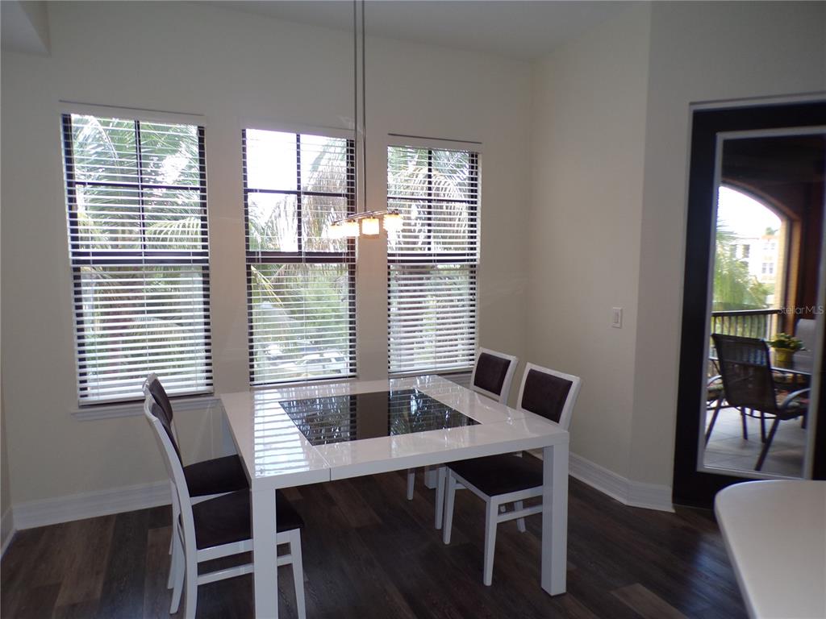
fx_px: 573
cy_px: 310
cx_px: 413
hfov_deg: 71.6
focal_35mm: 24
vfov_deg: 56.8
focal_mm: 4.3
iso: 100
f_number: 3
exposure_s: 1/60
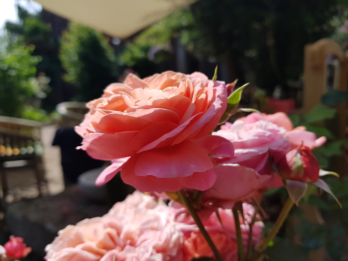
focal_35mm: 26
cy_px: 130
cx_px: 174
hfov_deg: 67.3
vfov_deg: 53.1
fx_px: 261
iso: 40
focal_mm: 4.3
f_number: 1.7
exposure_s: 1/1816
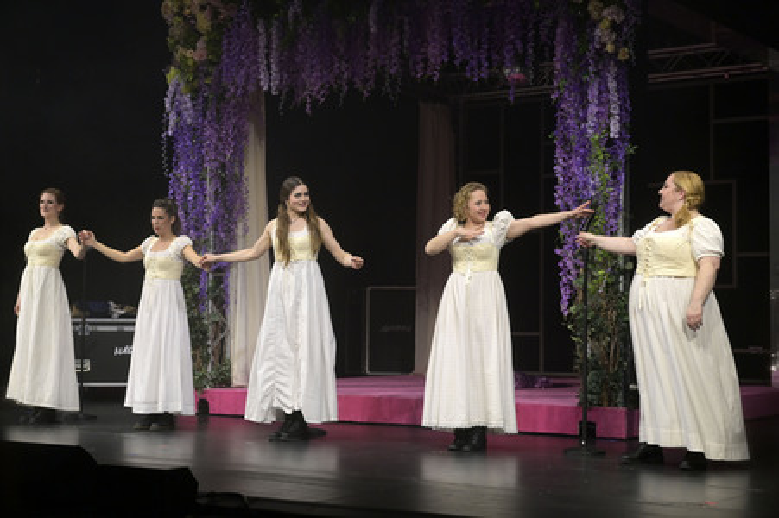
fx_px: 1297
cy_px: 259
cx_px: 390
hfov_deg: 33.4
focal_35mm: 60
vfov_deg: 22.6
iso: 2500
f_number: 7.1
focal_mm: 60
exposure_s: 1/250
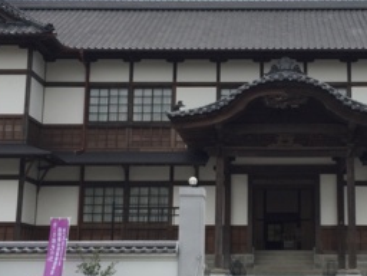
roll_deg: -0.2
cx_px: 272
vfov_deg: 21.6
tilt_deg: +11.1
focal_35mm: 68
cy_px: 125
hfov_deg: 28.2
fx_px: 721
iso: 32
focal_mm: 4.15
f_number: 2.2
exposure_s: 1/293
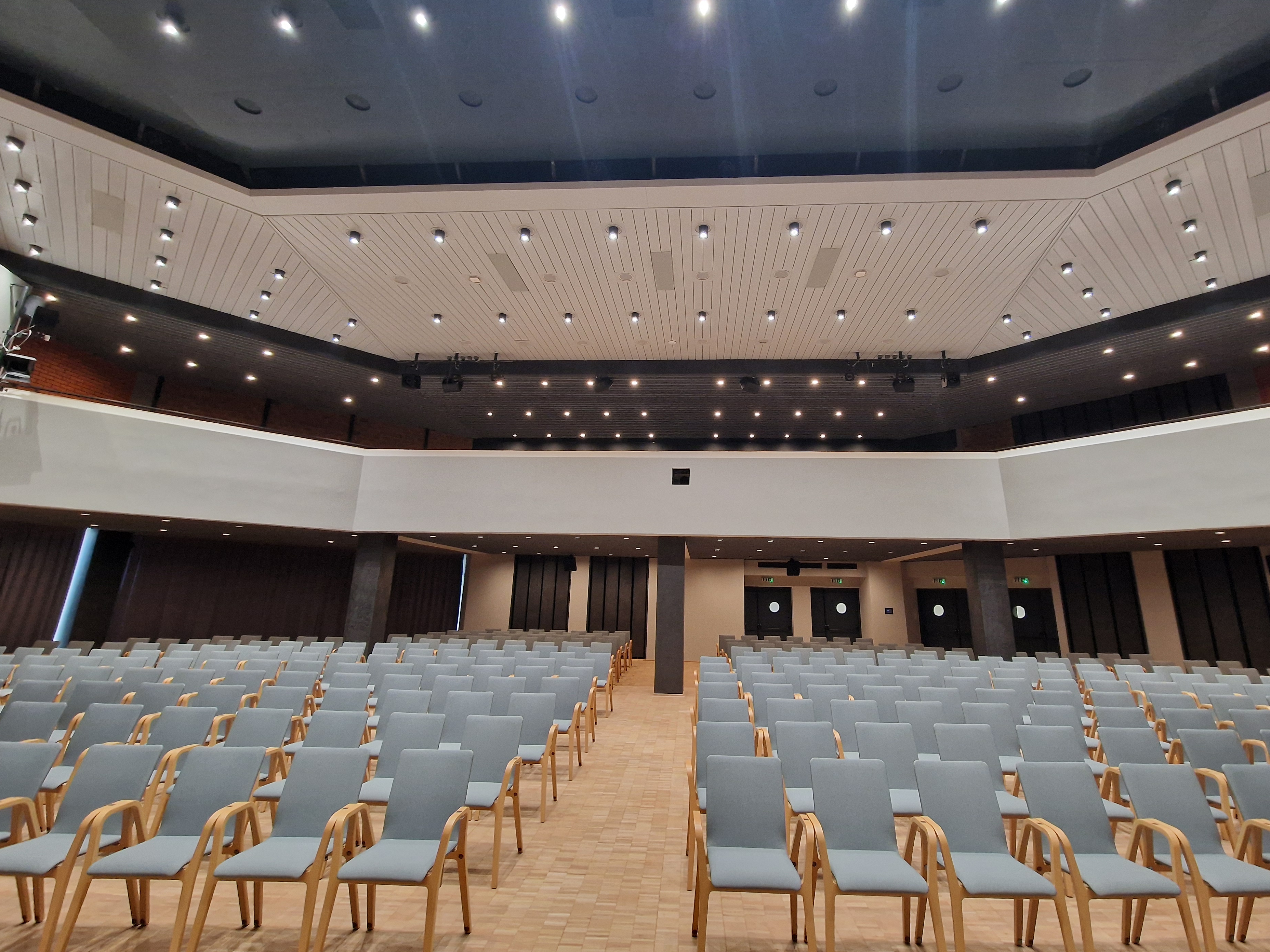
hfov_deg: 101.9
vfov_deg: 85.7
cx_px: 680
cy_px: 461
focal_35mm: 14
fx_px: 514
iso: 320
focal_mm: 2.2
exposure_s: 1/60
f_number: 2.2
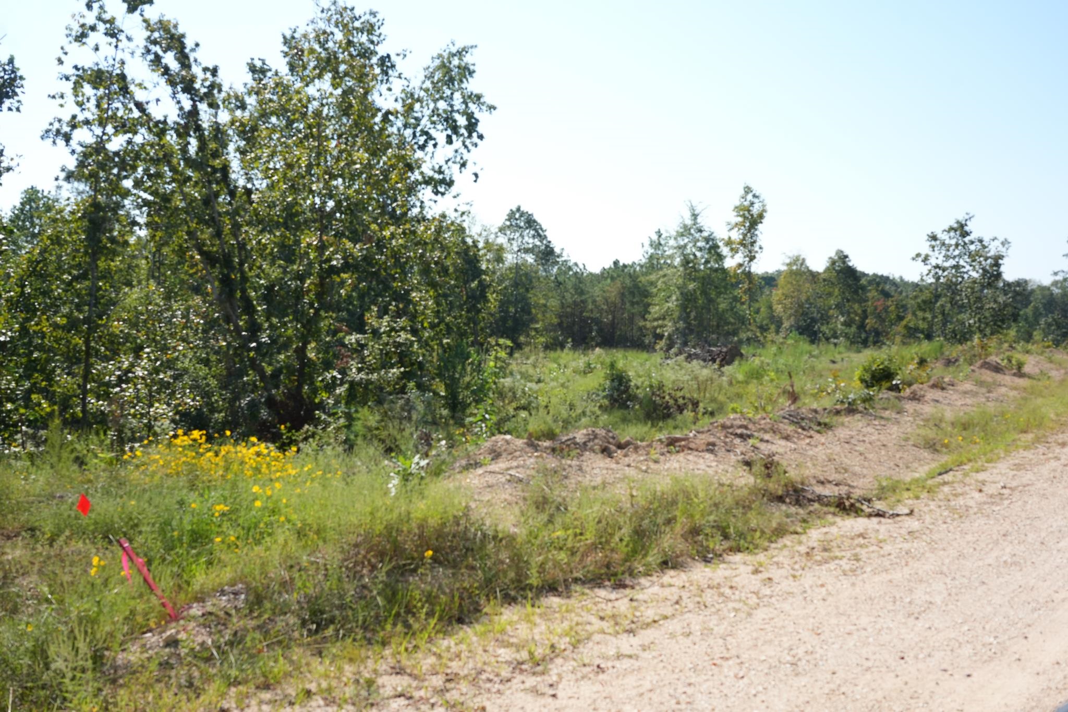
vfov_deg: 37.8
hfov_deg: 54.4
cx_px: 534
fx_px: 1038
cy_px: 356
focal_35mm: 35
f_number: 7.1
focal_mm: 35
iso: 640
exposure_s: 1/1600
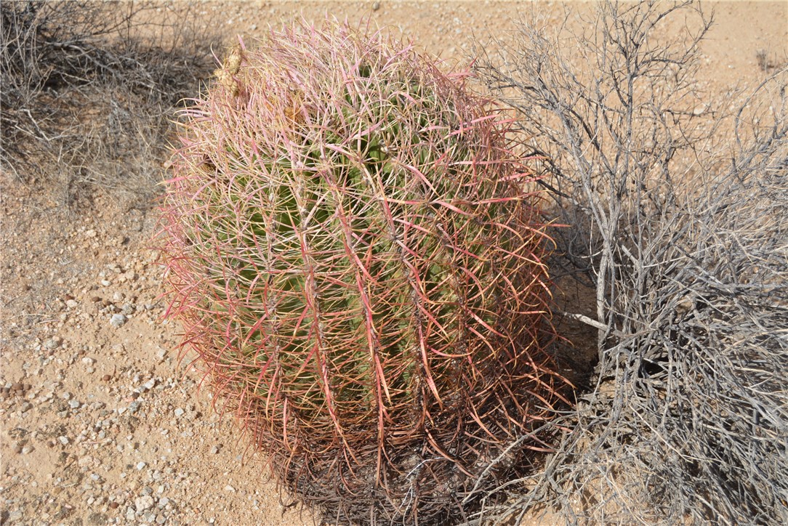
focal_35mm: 57
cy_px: 263
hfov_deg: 35.0
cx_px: 394
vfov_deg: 23.8
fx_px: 1248
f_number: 6.3
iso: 400
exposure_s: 1/1600
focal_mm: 38
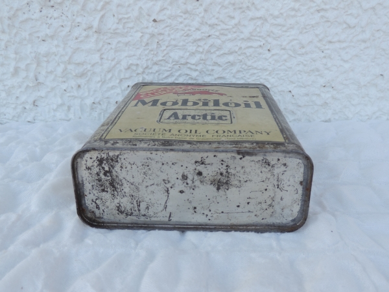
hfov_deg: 55.4
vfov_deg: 42.9
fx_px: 371
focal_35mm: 33
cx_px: 194
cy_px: 146
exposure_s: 1/160
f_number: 3.2
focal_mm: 5.8
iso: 80
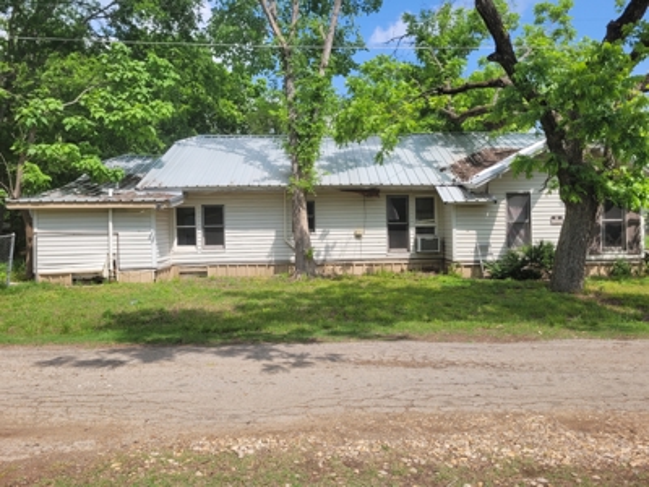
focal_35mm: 26
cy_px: 244
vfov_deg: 53.1
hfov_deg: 67.3
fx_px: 487
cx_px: 324
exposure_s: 1/2140
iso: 40
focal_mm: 5.4
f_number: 1.8
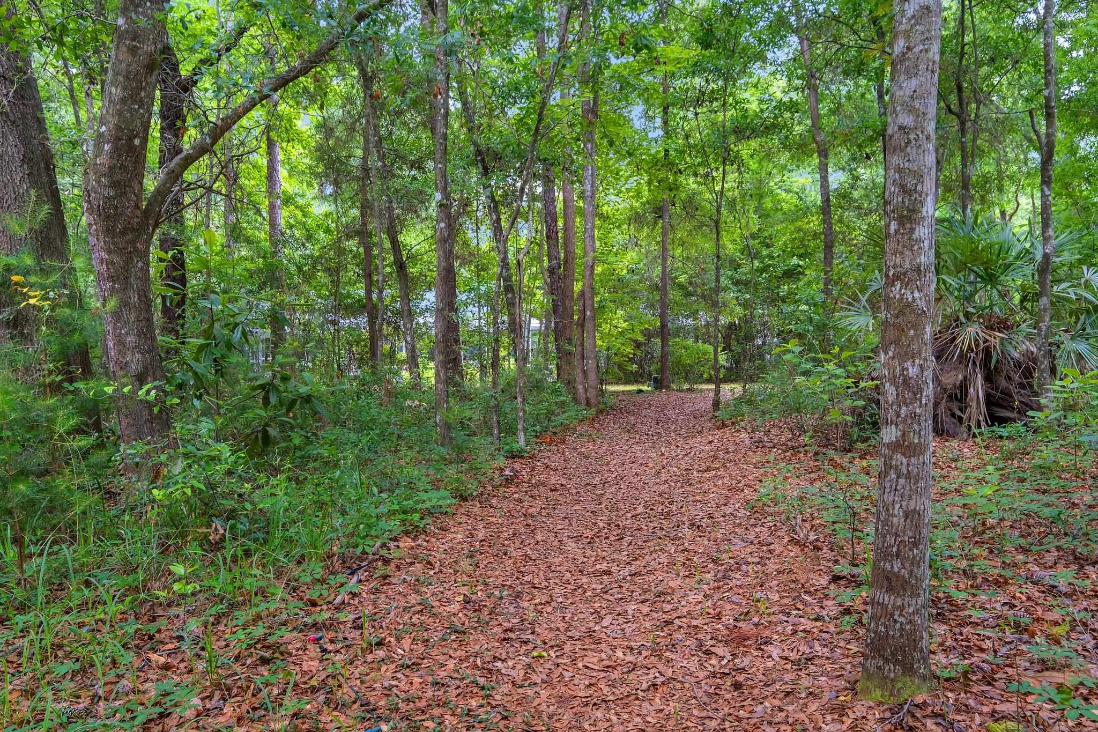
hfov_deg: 63.7
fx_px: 884
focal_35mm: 29
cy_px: 366
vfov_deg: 45.0
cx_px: 549
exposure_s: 1/10
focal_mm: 19.1
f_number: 8
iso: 250
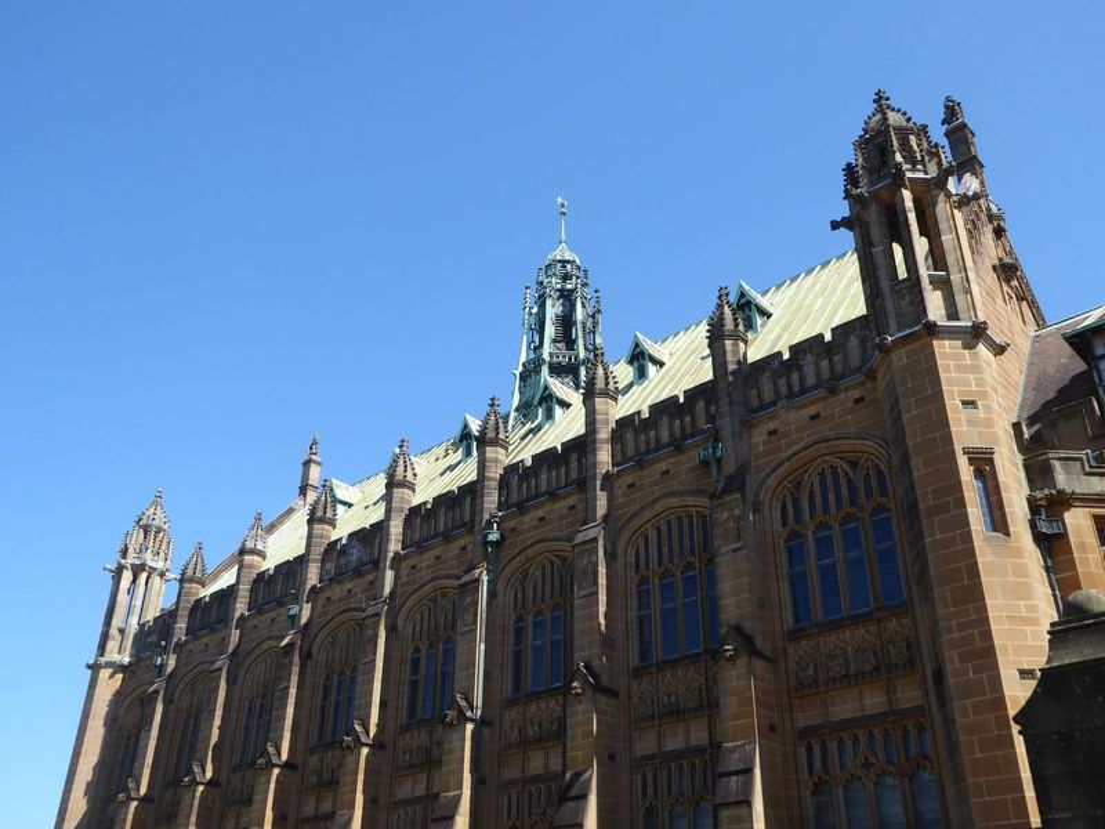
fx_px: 1085
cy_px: 414
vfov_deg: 41.8
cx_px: 552
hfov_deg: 54.0
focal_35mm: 34
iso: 80
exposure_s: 1/400
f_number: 3.6
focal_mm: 5.8
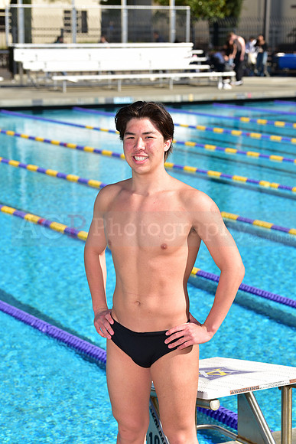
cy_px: 222
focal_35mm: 95
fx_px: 1171
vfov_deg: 21.5
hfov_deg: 14.4
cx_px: 148
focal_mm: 95
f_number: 6.3
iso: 64
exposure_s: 1/250
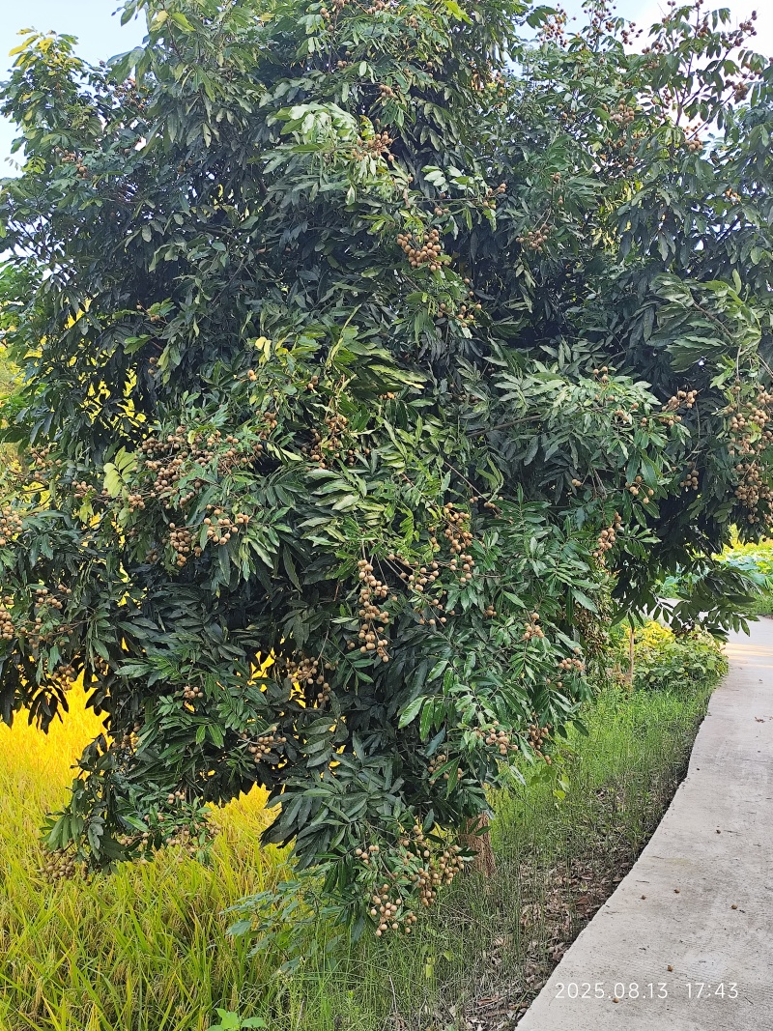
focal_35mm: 32
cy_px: 516
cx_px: 386
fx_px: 953
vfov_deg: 56.8
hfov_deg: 44.2
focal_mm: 6.19
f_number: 1.65
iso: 50
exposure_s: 1/284
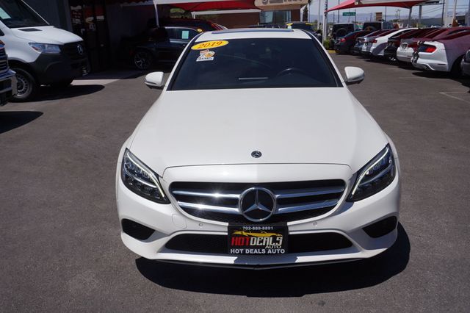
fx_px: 391
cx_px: 235
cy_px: 156
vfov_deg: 43.6
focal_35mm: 30
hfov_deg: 62.0
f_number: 11
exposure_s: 1/500
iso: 100
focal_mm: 20
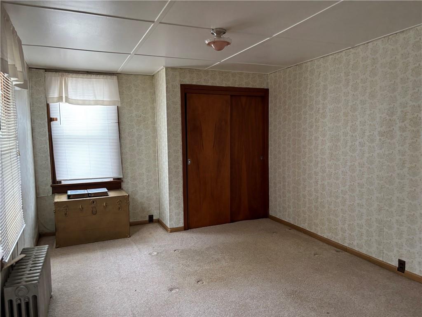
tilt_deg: -2.5
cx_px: 211
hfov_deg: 67.3
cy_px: 158
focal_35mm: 26
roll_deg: +1.3
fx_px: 317
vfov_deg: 53.1
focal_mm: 5.96
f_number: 1.6
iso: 250
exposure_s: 1/60
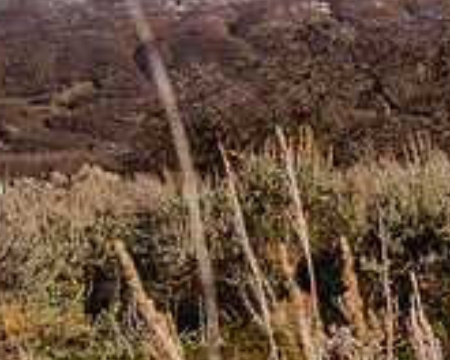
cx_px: 488
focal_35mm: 129
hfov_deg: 14.6
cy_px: 118
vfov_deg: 11.9
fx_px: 1718
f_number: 10
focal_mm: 34
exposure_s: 1/500
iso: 250
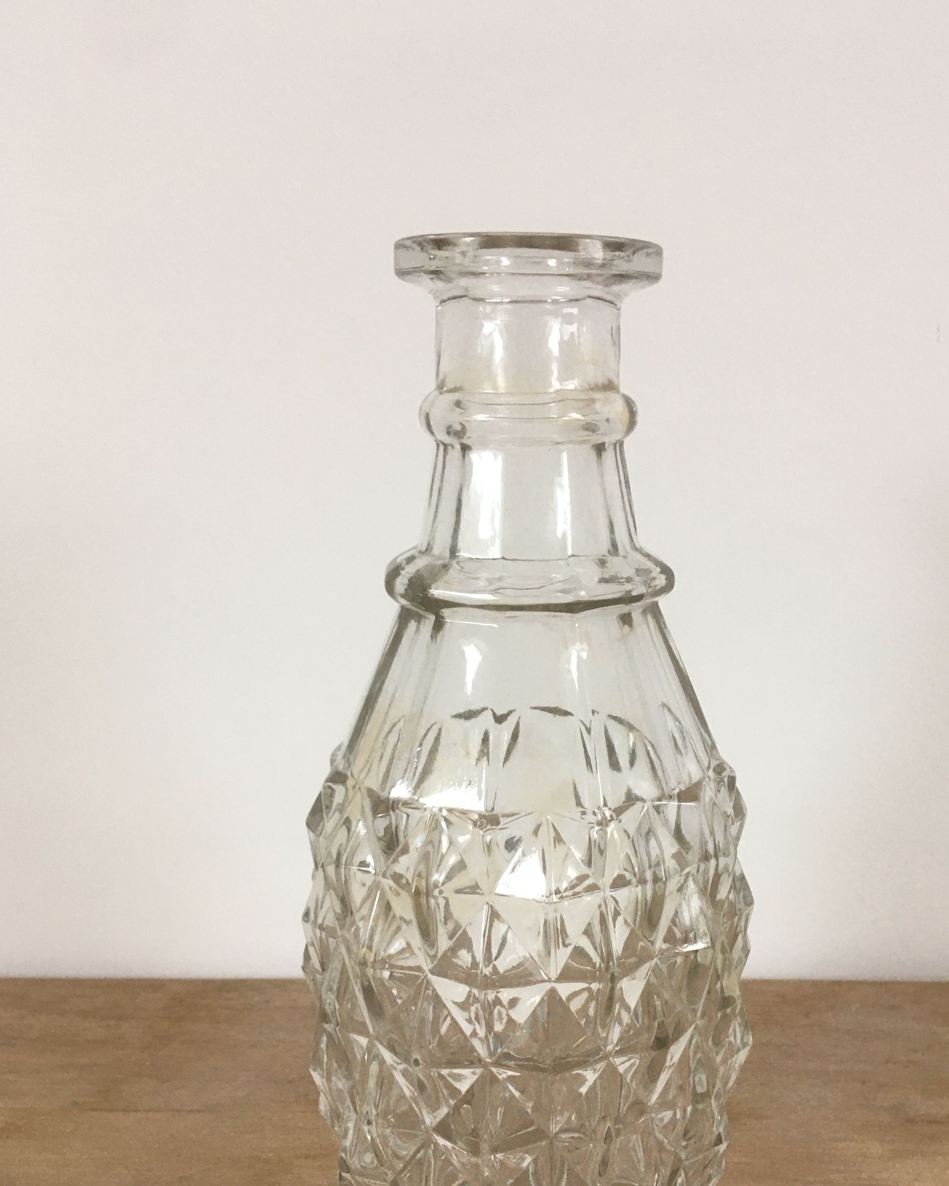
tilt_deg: -16.6
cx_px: 556
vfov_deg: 48.6
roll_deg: +0.7
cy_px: 743
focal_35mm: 37
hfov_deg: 40.0
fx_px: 1299
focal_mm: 4.15
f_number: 2.2
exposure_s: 1/33
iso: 64
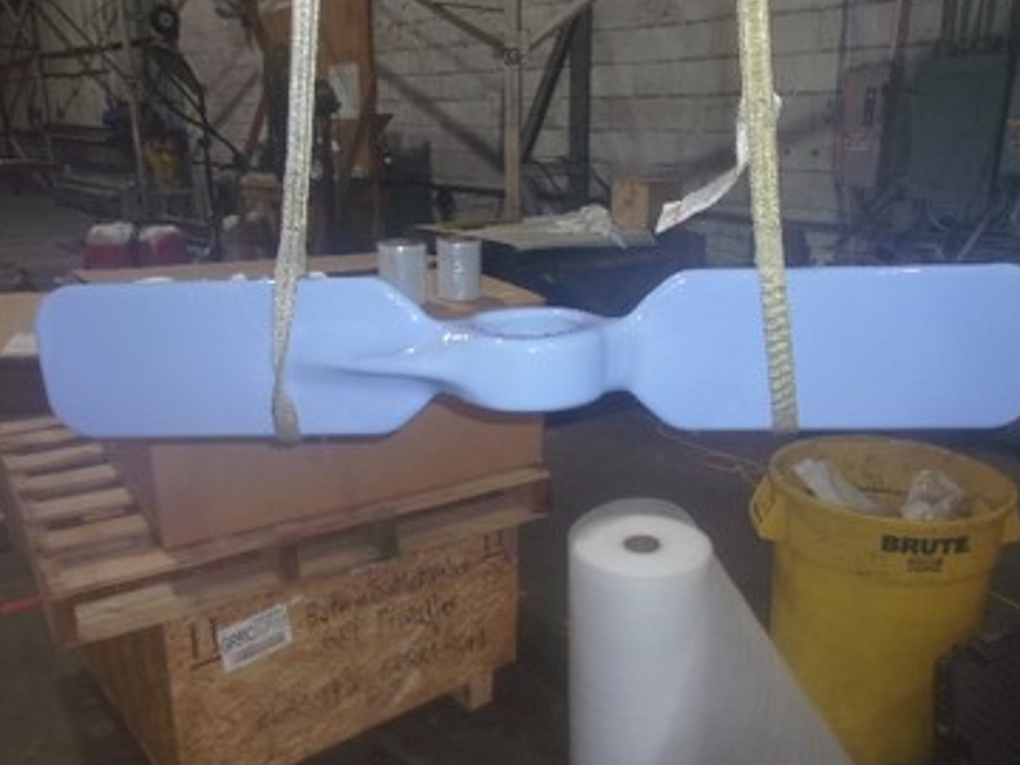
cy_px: 408
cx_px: 550
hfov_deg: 59.9
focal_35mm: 30
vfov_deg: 46.8
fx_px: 884
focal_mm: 4.9
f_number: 3
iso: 200
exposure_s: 1/34
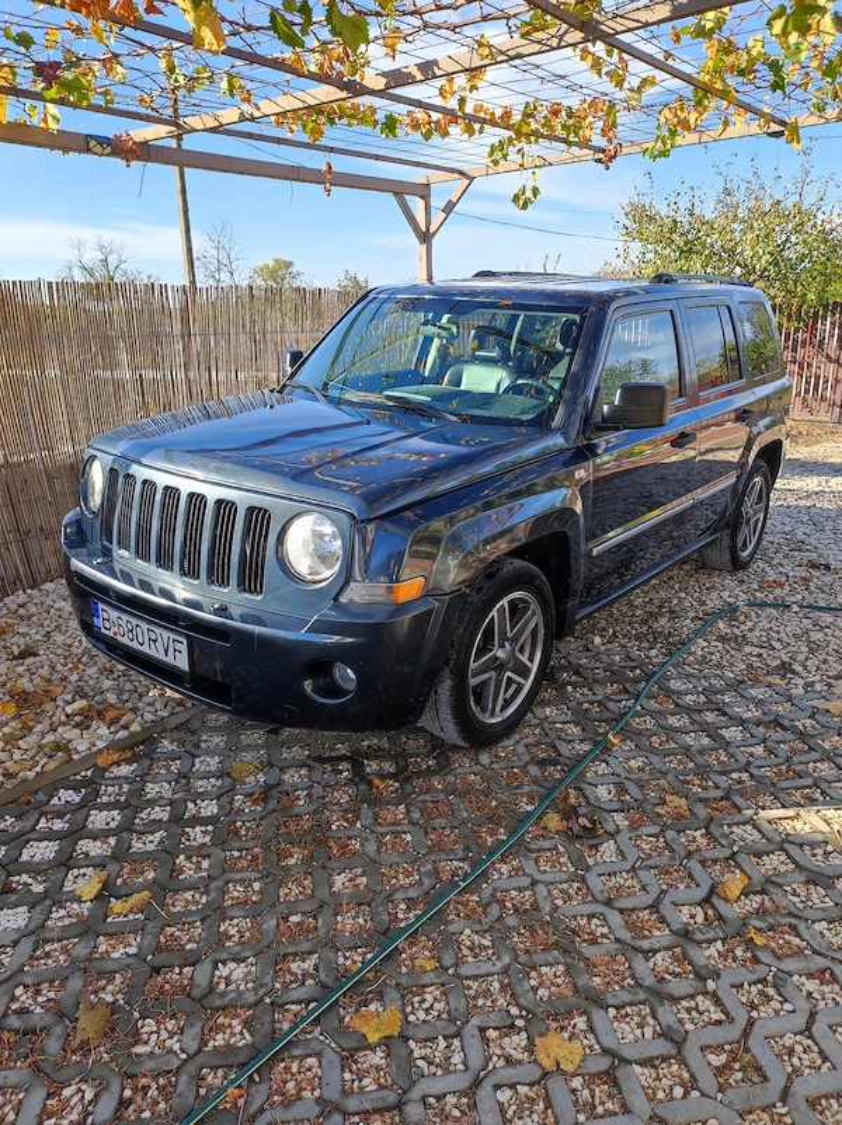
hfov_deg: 54.8
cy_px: 562
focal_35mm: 25
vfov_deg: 69.4
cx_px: 421
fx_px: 812
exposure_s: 1/100
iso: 56
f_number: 1.79
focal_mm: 4.7
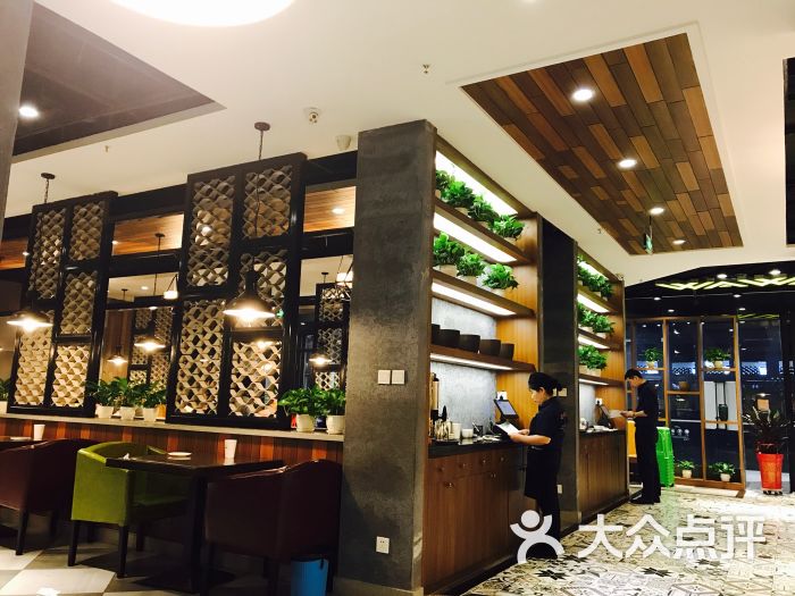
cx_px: 398
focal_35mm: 28
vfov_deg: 49.7
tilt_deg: +9.4
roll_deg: -2.6
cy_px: 298
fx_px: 643
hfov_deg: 63.4
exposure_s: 1/17
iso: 64
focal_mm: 3.99
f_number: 1.8
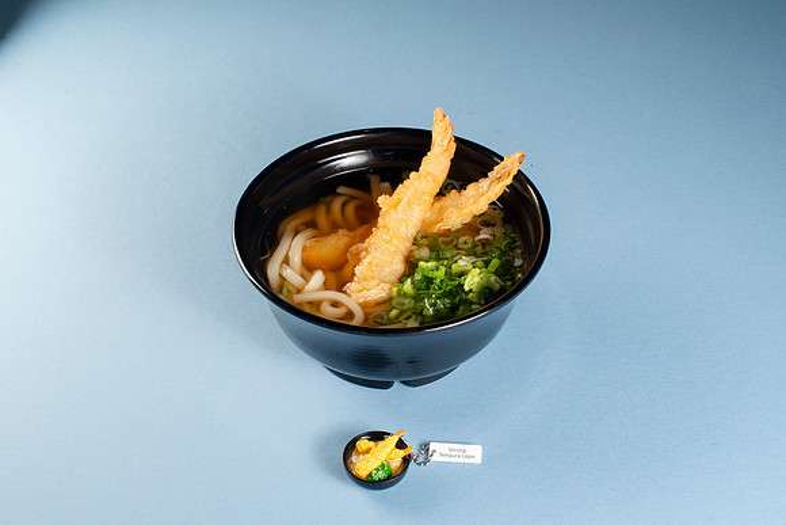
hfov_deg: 36.9
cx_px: 393
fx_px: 1180
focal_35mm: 54
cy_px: 259
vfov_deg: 25.1
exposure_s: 1/100
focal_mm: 50
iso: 250
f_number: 13
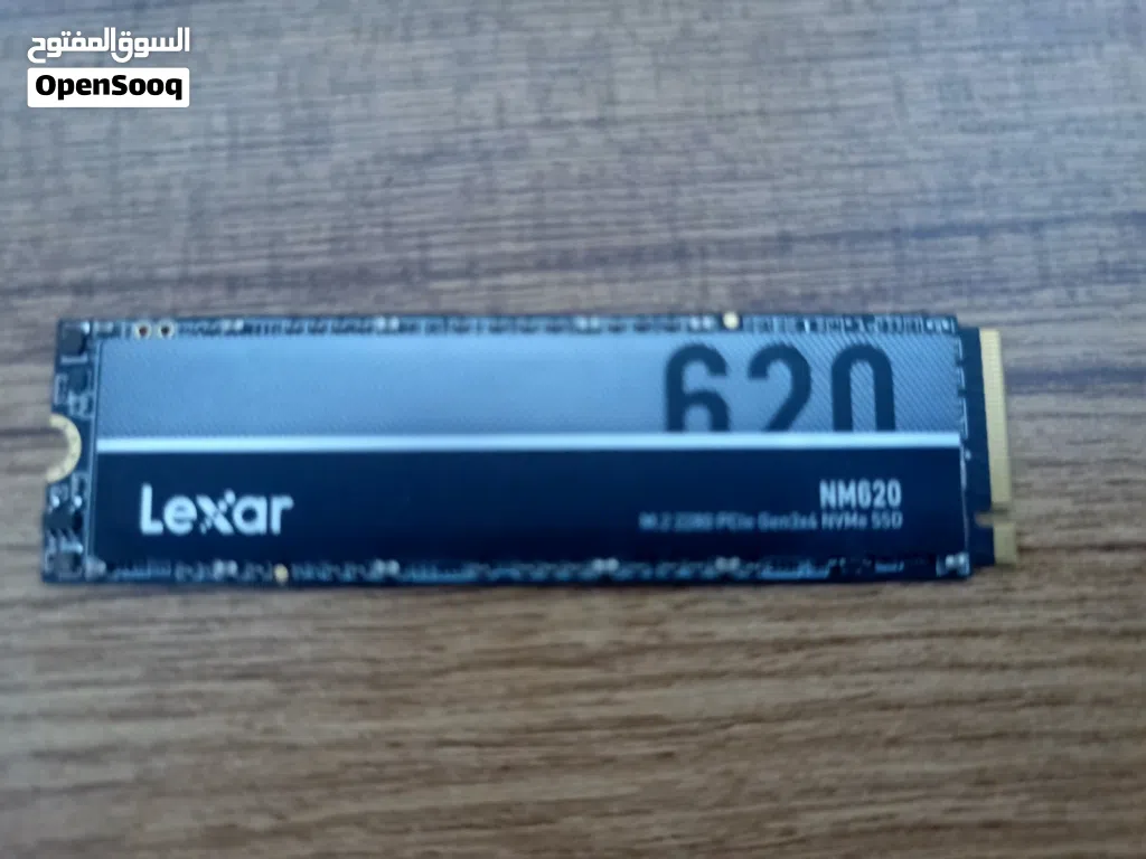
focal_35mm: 24
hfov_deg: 71.6
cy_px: 430
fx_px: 795
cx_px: 573
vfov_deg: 56.8
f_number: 1.7
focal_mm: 5.25
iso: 2505
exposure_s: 1/20
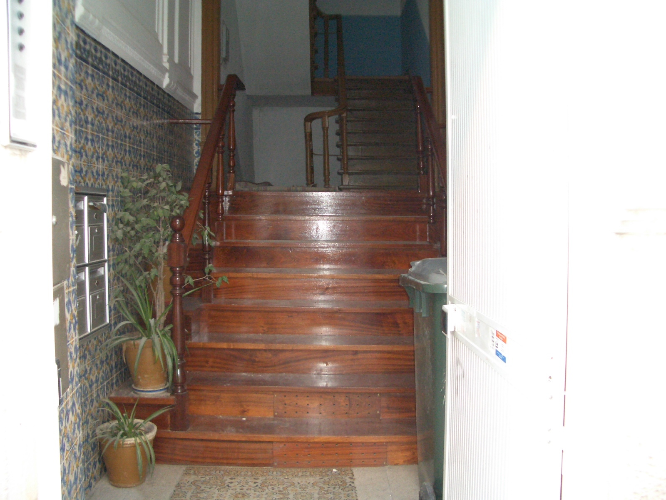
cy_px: 250
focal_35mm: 35
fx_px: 673
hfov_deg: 52.6
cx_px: 333
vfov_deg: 40.7
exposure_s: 1/60
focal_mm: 5.8
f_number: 2.6
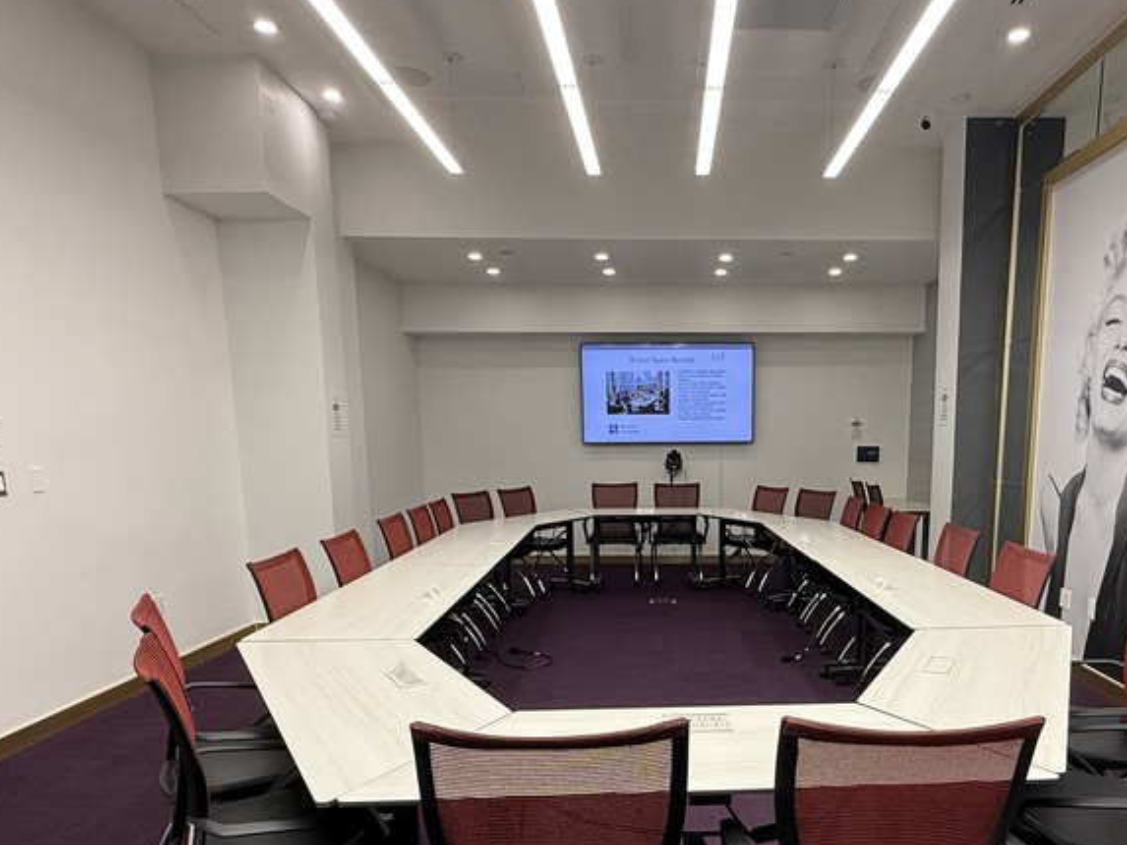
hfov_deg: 68.4
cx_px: 694
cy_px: 572
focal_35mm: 25
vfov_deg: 53.7
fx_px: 814
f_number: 2.2
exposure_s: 1/120
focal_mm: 2.22
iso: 80
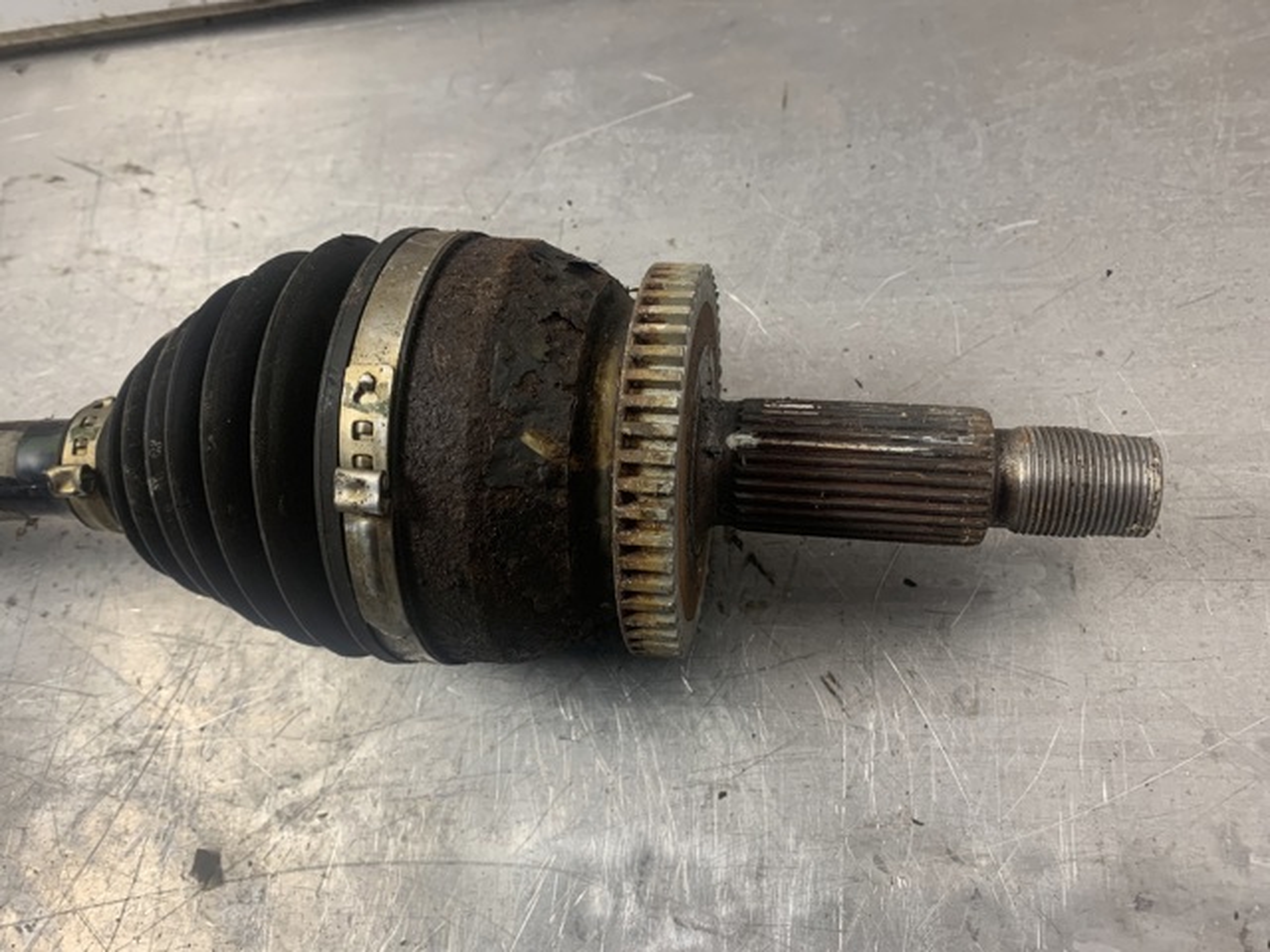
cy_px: 476
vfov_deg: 53.1
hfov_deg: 67.3
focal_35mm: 26
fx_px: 954
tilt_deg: -64.5
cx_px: 635
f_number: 1.8
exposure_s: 1/73
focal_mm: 4.25
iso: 100
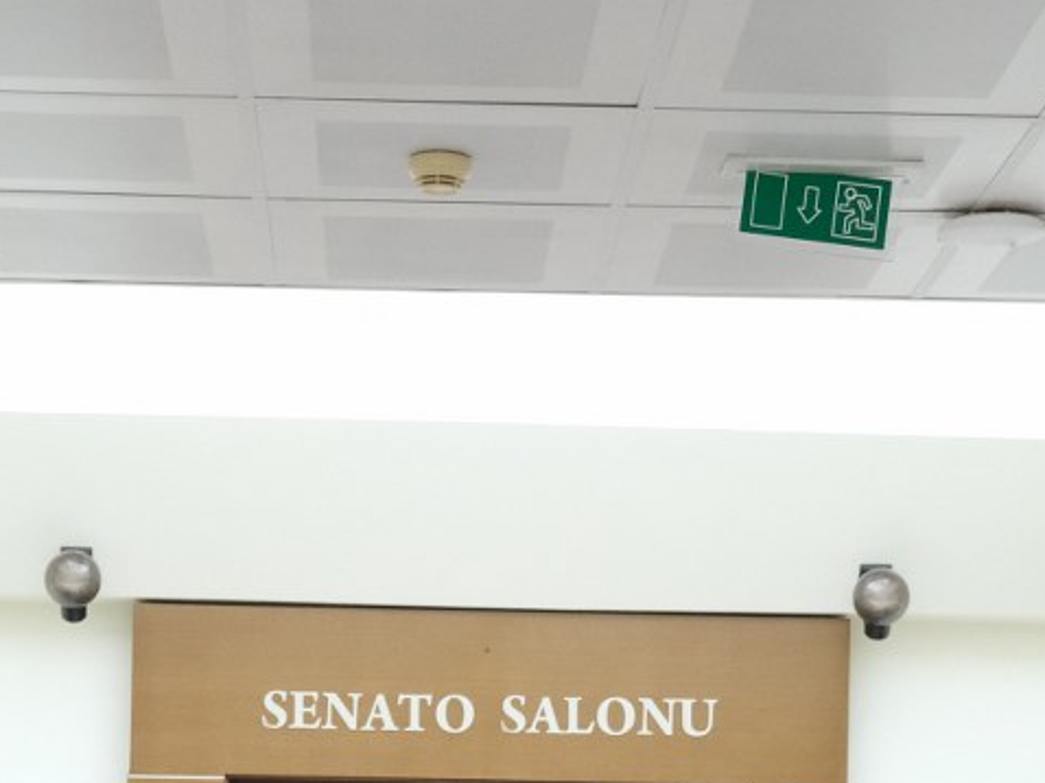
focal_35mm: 103
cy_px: 1053
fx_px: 3108
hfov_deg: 19.1
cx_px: 391
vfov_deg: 13.7
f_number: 5.6
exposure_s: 1/125
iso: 3200
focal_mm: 21.2
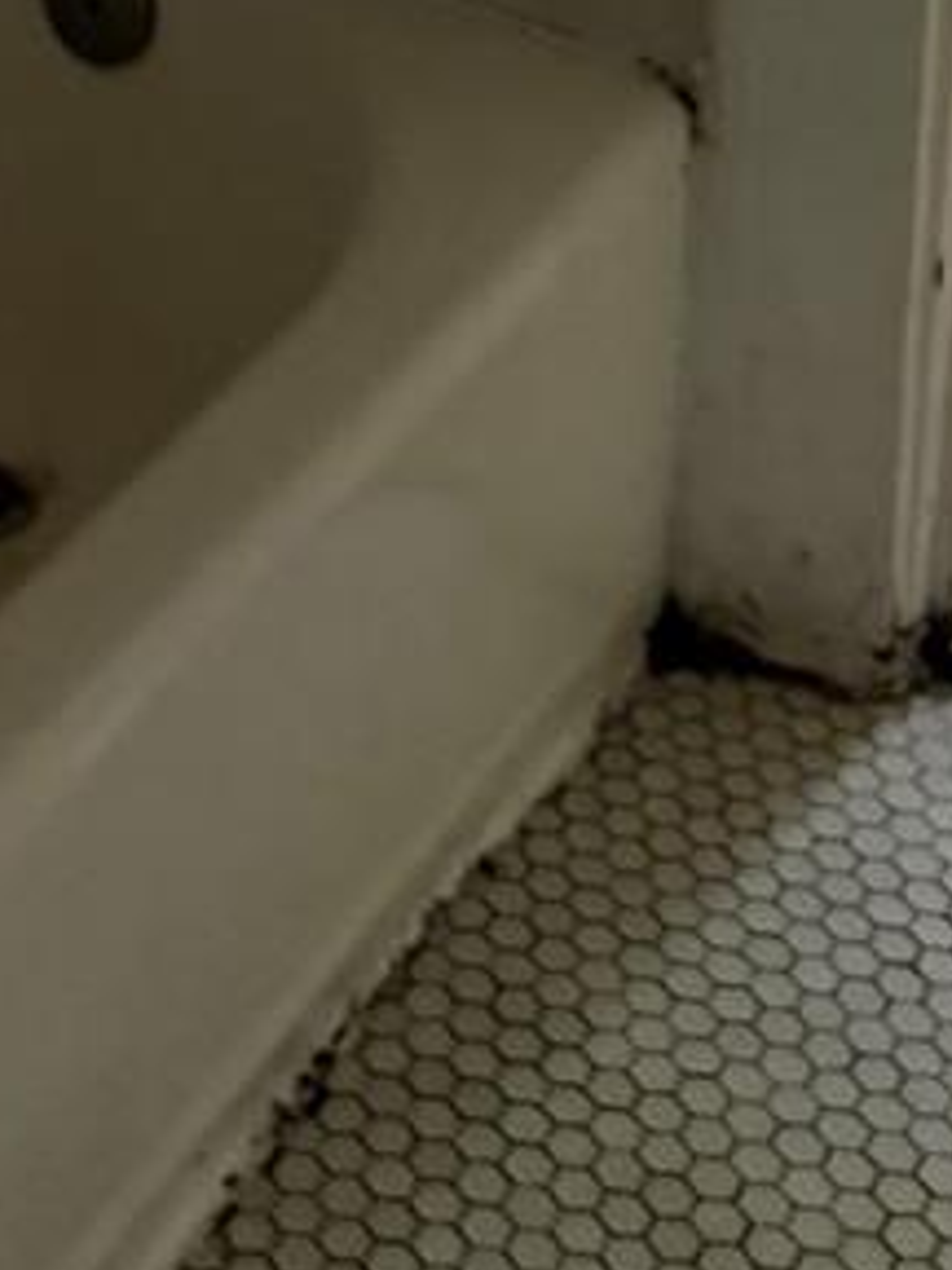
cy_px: -1142
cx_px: -35
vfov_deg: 16.0
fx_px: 3667
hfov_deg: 14.5
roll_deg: -2.0
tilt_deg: -12.5
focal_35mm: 100
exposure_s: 1/31
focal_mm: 6.76
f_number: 1.78
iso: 1000
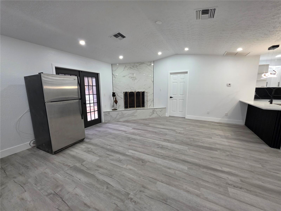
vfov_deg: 89.9
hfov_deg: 106.2
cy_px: 106
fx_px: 106
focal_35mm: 13
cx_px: 140
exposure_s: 1/120
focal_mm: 2.2
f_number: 1.9
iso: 250
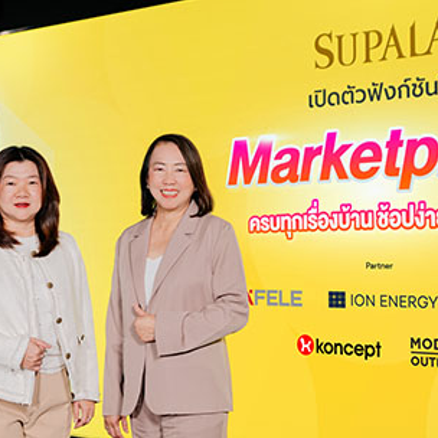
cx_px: 192
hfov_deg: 21.4
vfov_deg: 21.4
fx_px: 1160
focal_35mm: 81
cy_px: 256
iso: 100
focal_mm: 50
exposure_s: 1/50
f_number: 2
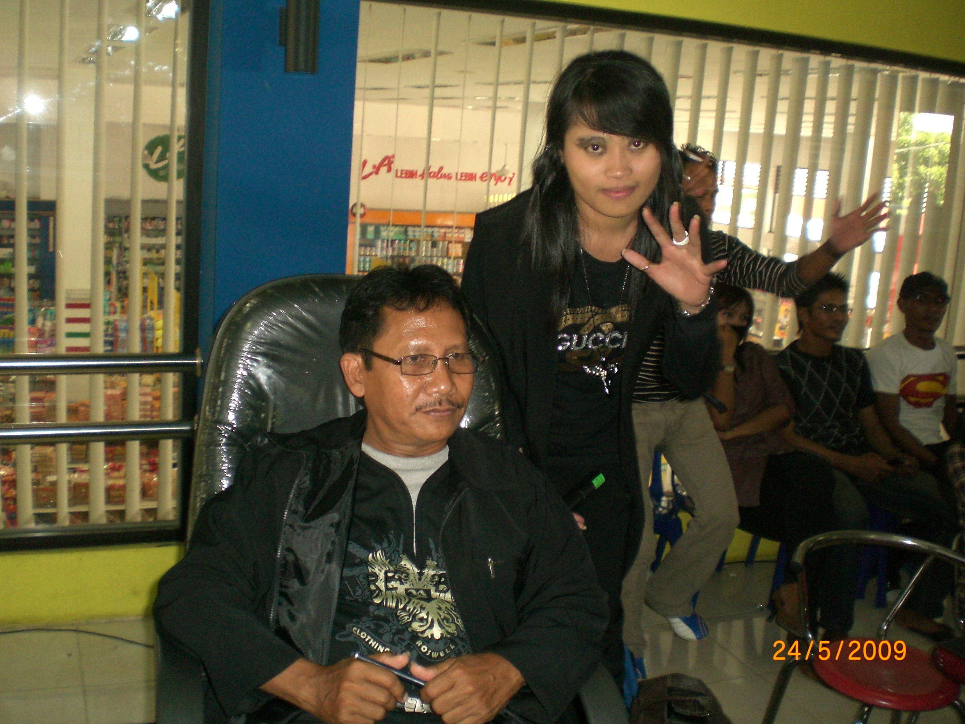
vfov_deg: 37.7
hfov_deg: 49.0
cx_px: 482
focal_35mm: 38
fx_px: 1059
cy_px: 362
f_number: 3.1
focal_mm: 6.3
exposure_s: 1/30
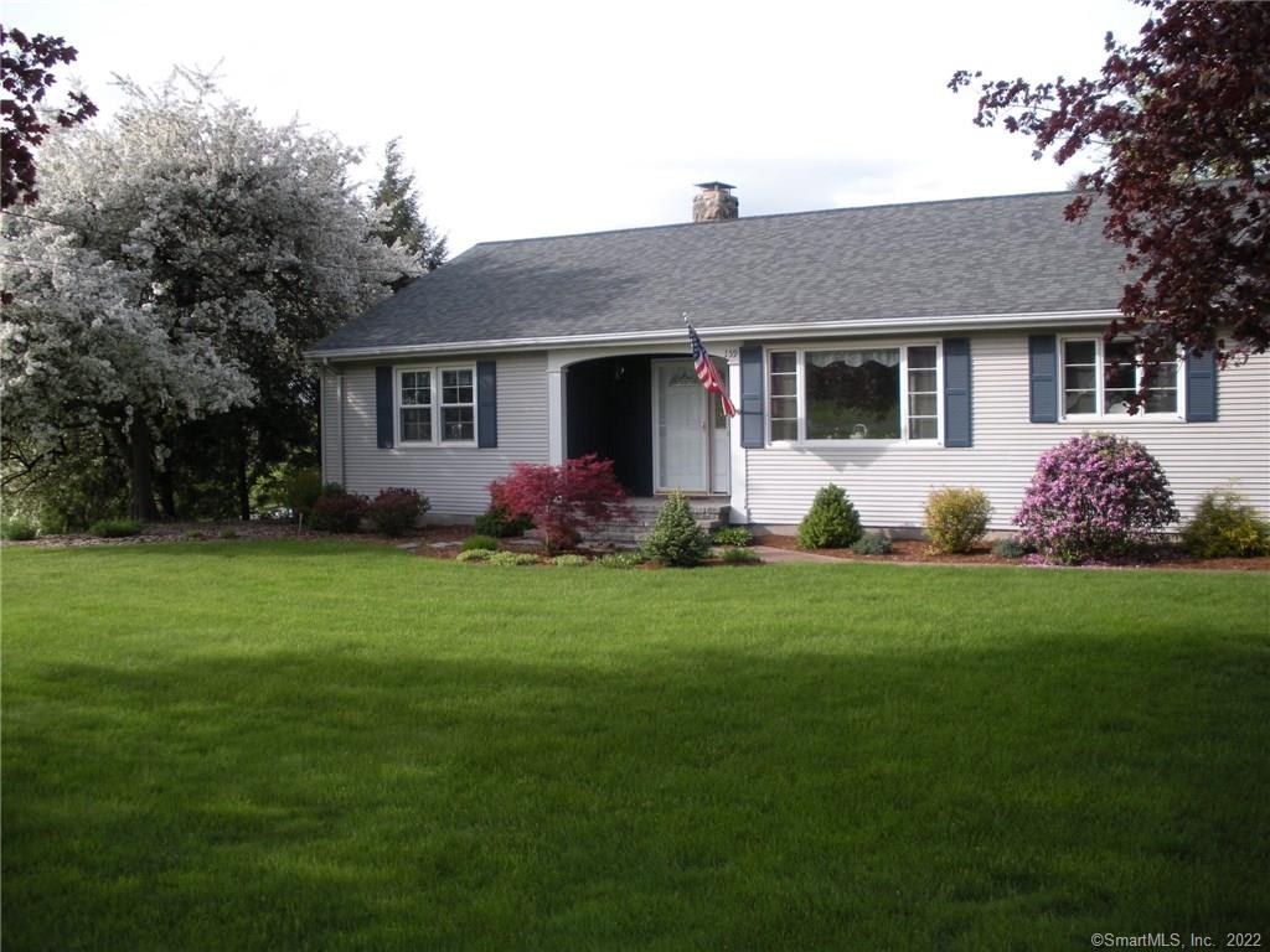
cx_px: 635
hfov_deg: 51.4
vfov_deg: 39.7
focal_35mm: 36
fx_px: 1321
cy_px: 476
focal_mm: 6.3
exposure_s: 1/270
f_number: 3.5
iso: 64
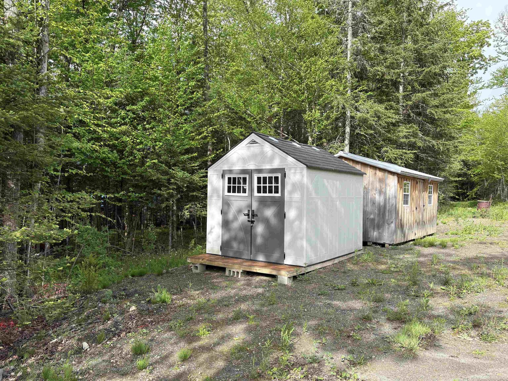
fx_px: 382
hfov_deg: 67.3
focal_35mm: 26
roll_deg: -1.3
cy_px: 190
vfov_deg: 53.1
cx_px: 254
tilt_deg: -0.6
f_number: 1.6
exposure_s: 1/1099
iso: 50
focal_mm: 5.96
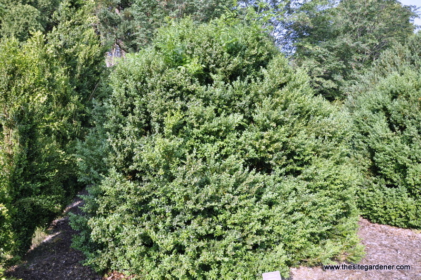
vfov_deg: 47.9
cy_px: 140
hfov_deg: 67.4
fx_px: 315
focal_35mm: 27
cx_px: 210
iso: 200
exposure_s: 1/160
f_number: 6.3
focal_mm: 18
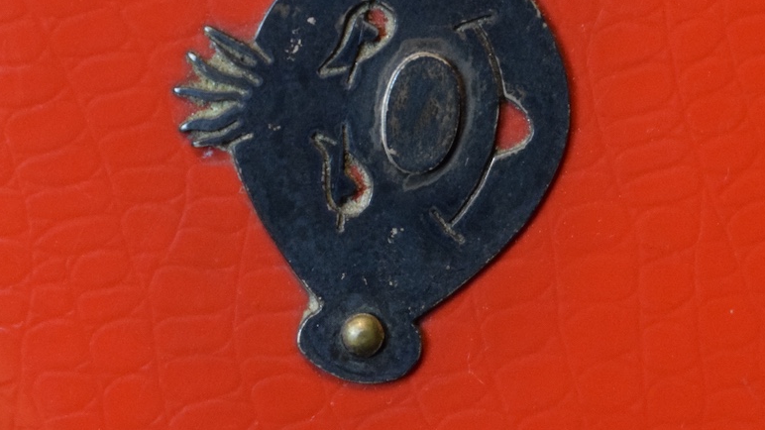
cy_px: 81
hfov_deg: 12.8
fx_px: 3408
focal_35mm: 168
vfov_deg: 7.2
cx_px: 442
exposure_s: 1/40
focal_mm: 55
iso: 3200
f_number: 5.6
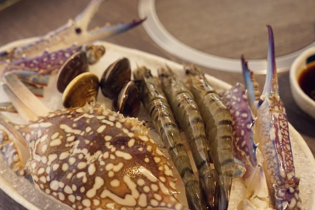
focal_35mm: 39
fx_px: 341
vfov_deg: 34.1
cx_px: 137
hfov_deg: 49.4
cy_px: 121
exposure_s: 1/60
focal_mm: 32
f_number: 4
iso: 1600
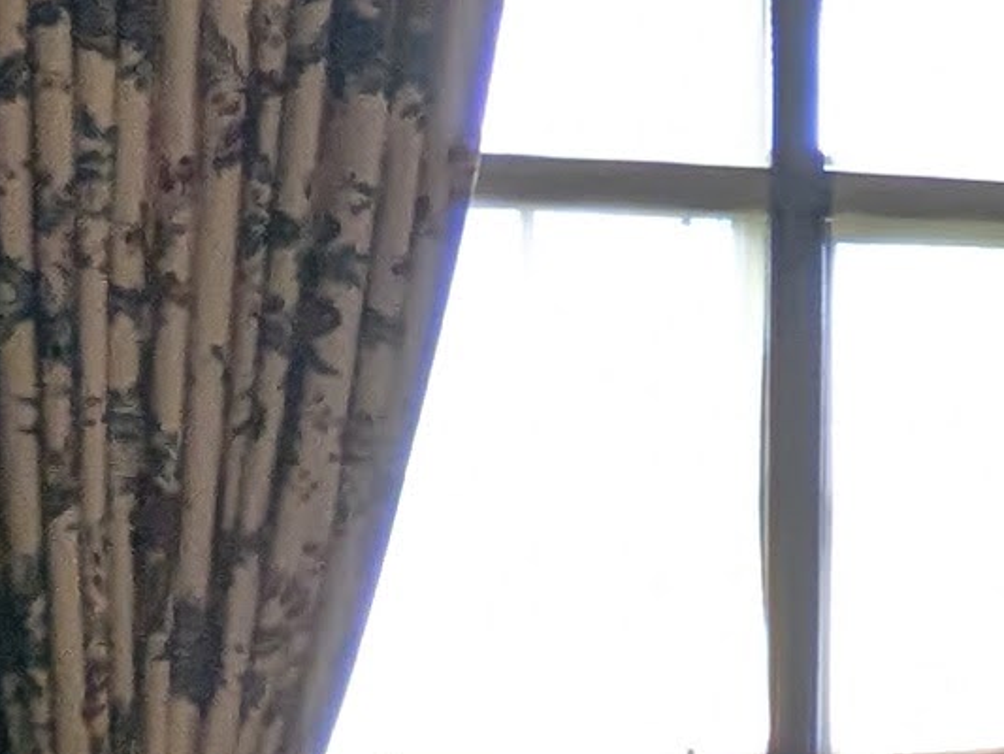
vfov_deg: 12.2
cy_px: 466
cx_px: 2754
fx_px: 3510
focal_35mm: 121
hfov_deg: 11.6
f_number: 2.2
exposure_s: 1/25
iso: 90
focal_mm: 2.35
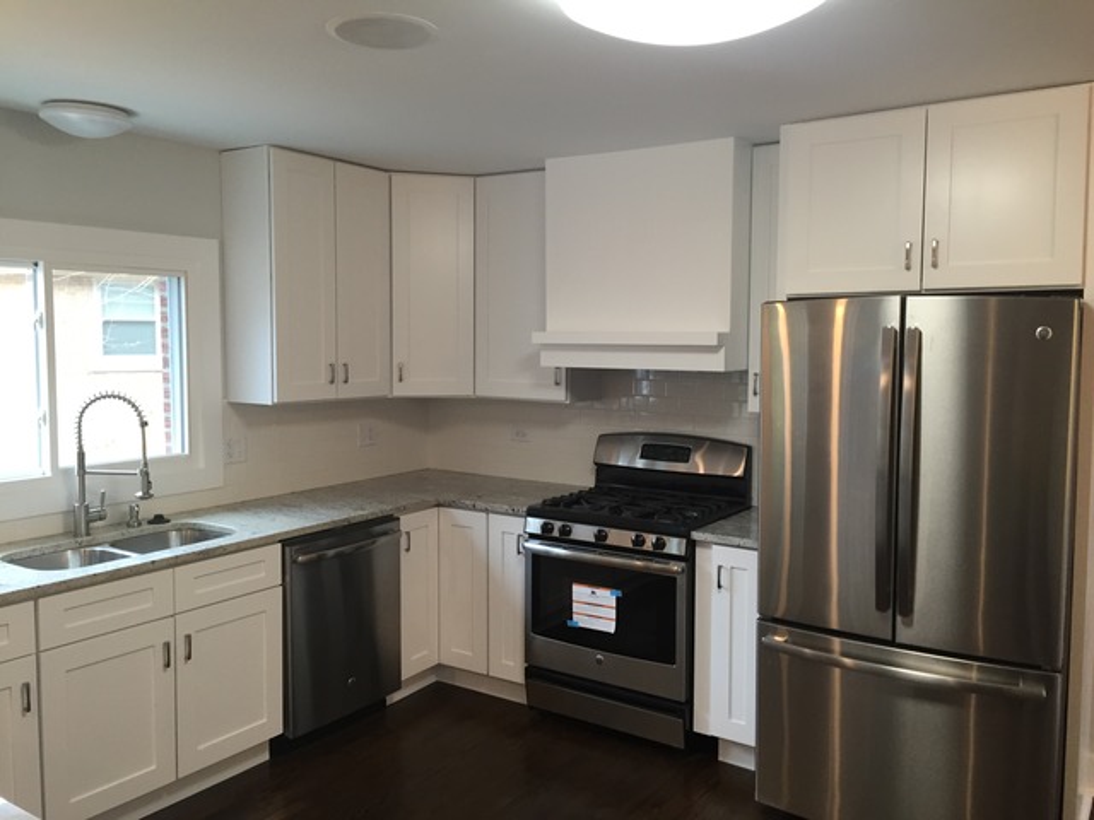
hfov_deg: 61.7
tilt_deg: -3.5
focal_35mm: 29
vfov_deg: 48.2
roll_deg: +0.1
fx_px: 917
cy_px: 410
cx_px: 547
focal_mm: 4.15
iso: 50
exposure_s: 1/30
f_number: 2.2
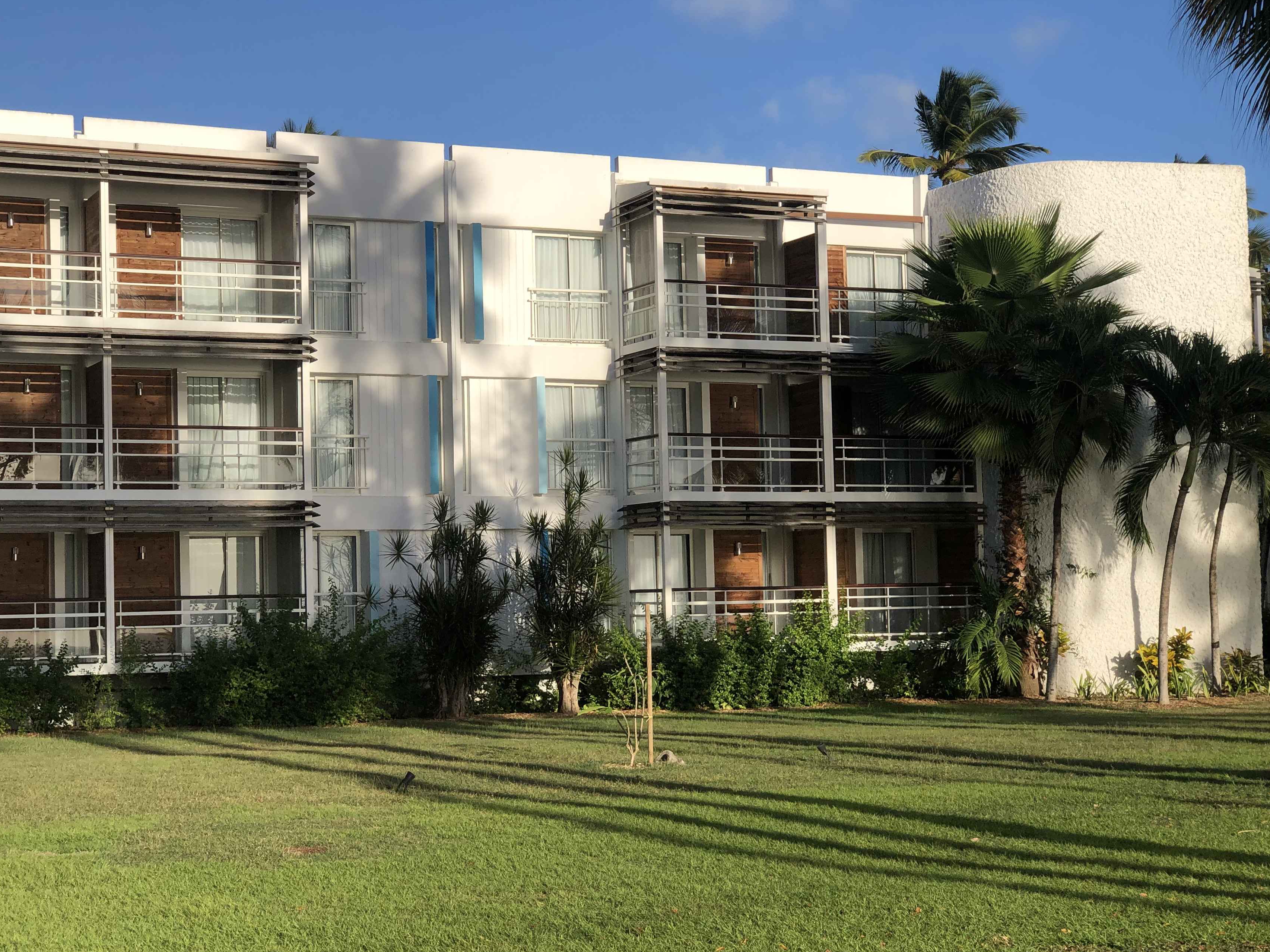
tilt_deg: +2.7
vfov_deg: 24.0
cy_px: 509
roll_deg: +2.0
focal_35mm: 61
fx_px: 2238
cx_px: 564
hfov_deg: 31.7
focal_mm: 6
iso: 16
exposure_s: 1/1171
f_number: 2.4
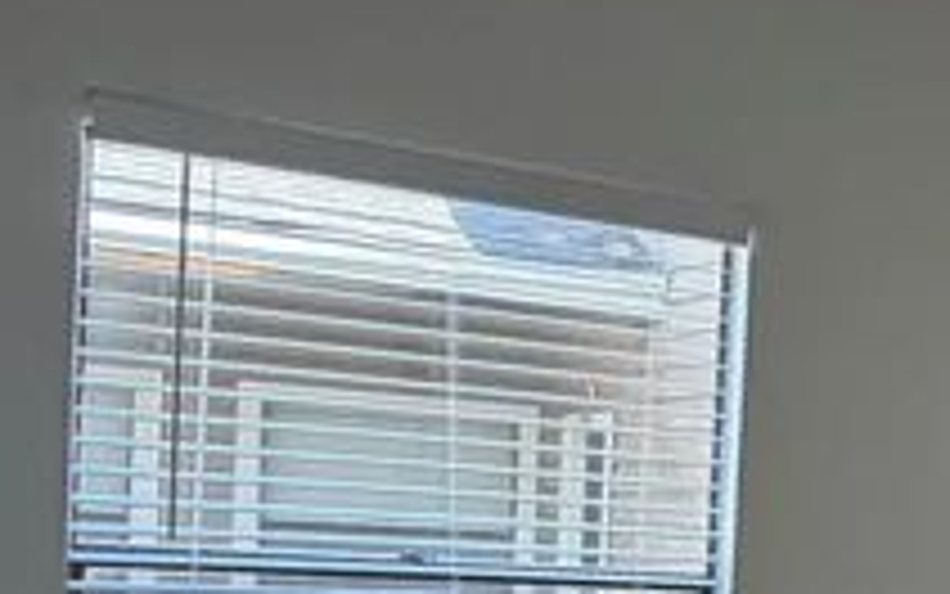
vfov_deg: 17.5
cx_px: 2080
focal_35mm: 72
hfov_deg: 16.9
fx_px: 1865
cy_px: 657
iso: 80
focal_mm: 2.22
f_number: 2.2
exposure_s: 1/120
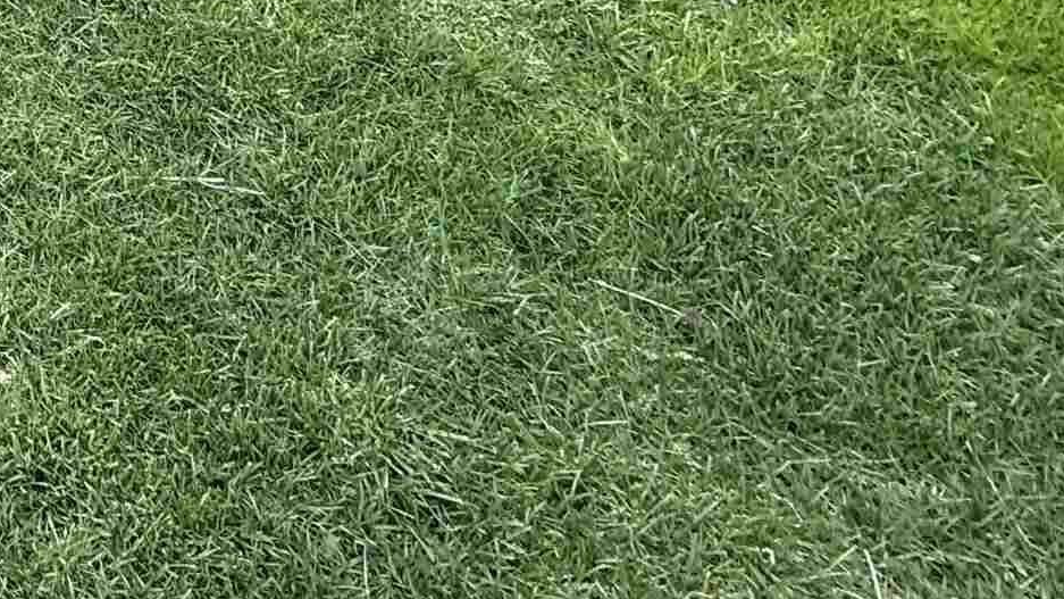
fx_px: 1411
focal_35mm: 50
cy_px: -582
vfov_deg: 17.5
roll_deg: +2.1
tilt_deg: -22.1
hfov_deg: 28.5
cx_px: -497
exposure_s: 1/252
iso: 50
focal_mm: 2.22
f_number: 2.2
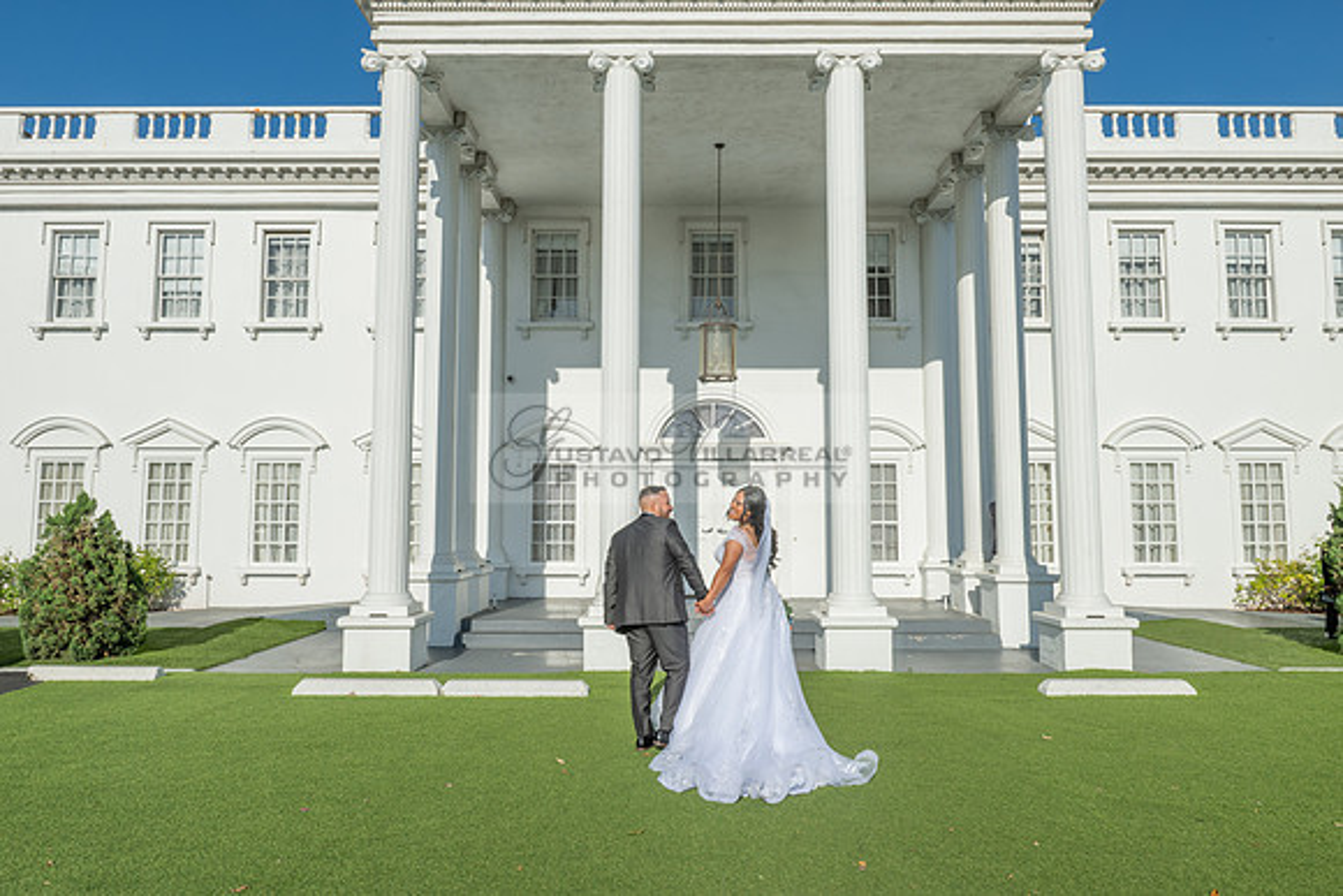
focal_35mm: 25
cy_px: 448
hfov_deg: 72.4
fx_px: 917
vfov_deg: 52.1
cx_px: 662
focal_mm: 24
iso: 200
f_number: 16
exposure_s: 1/200
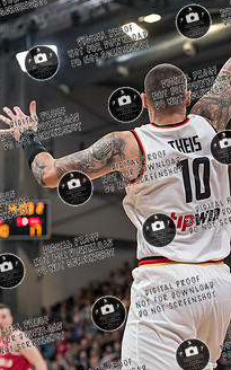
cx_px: 149
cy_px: 161
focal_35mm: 126
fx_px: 1269
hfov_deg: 10.4
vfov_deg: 16.6
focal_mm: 70
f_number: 3.2
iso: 1600
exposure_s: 1/1000
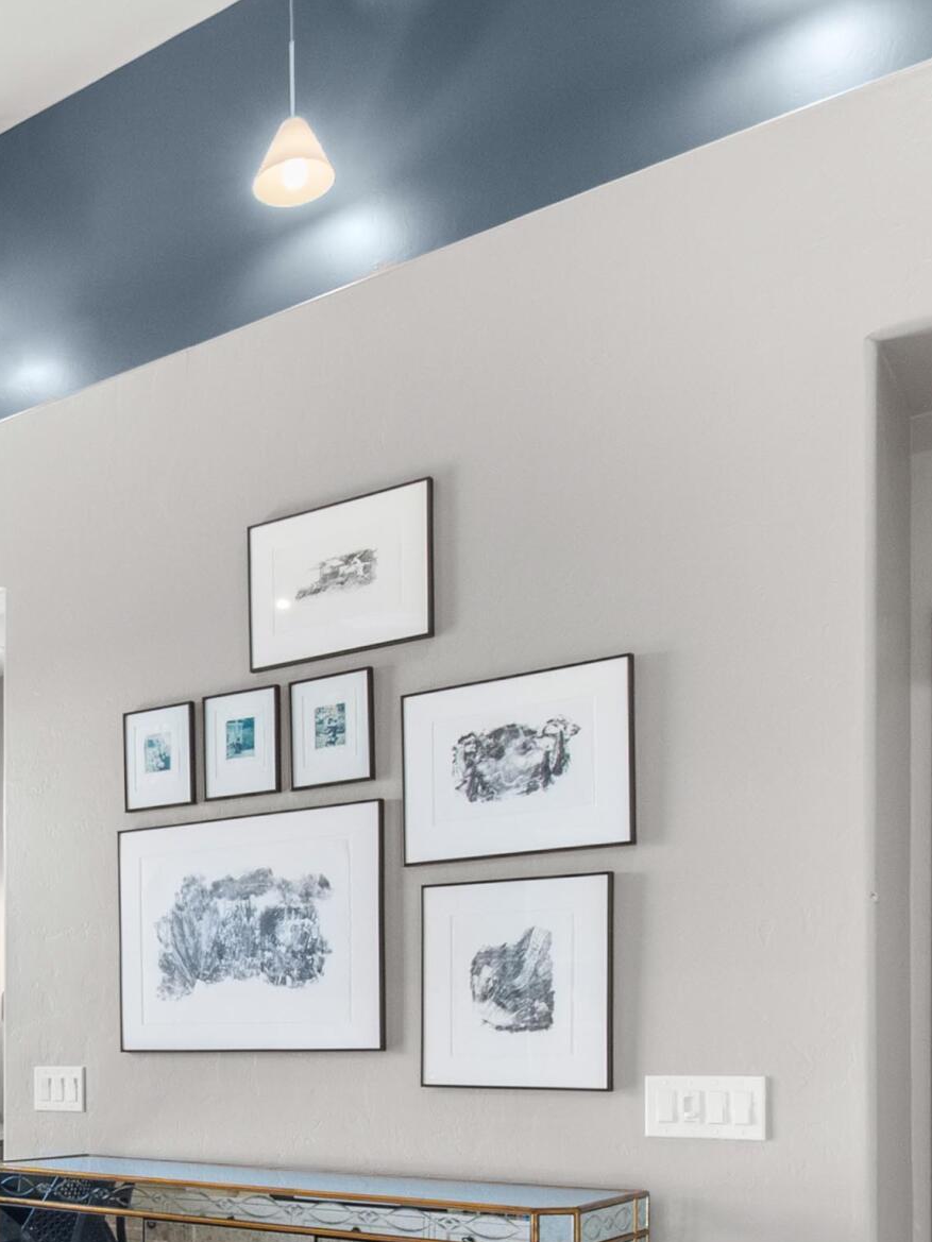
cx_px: -43
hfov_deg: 34.4
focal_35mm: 37
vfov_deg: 46.7
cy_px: 1044
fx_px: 1328
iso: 500
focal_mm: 10
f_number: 16
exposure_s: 1/40
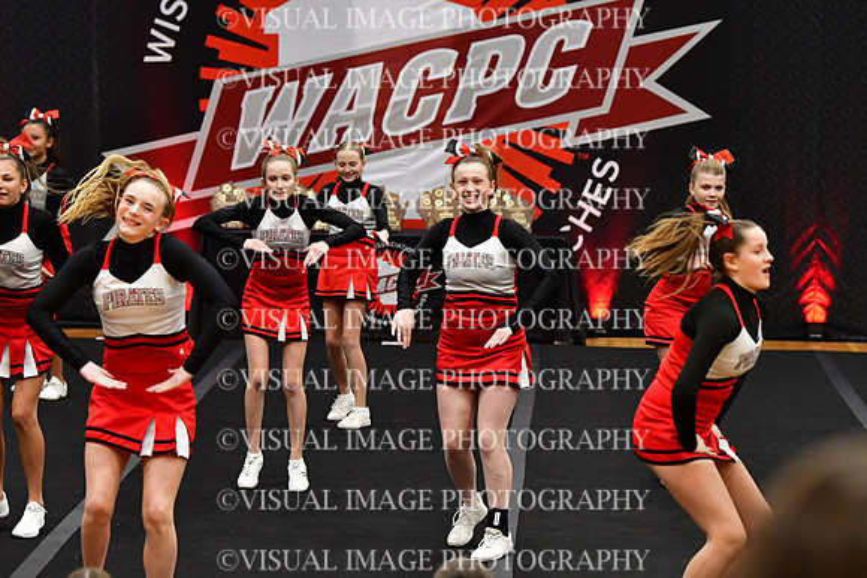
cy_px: 289
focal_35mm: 153
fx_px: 3685
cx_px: 434
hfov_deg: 13.4
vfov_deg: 9.0
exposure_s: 1/400
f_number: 4
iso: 4000
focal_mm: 102
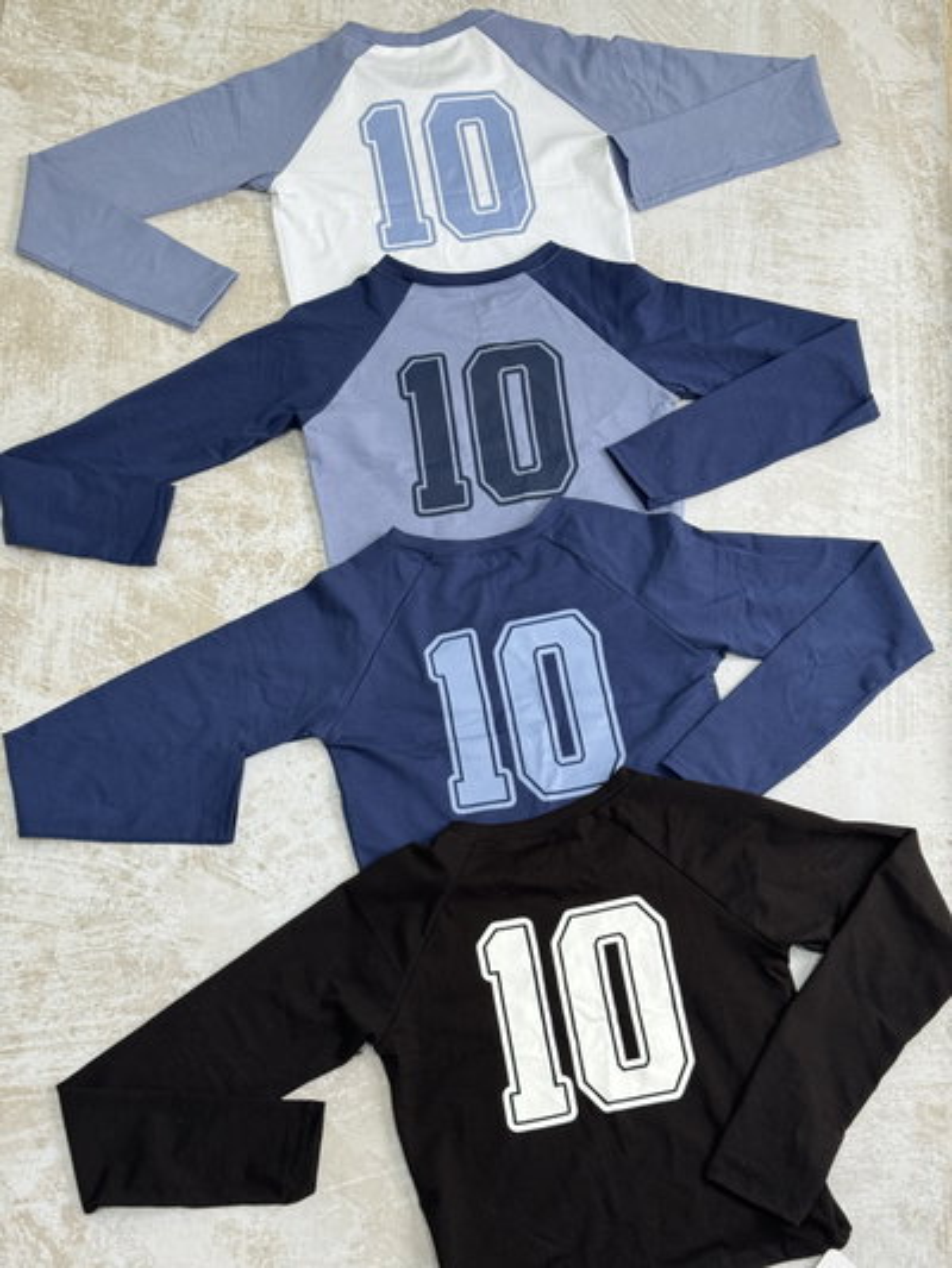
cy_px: 634
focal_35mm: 48
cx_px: 476
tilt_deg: -67.1
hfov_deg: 30.3
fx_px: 1759
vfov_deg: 39.6
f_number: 1.78
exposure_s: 1/50
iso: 64
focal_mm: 6.76
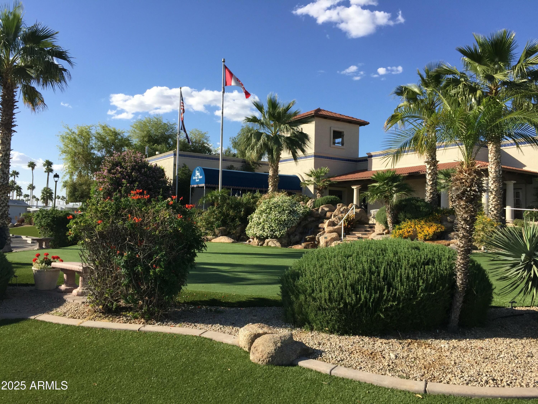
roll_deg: -2.3
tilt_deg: +2.3
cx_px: 269
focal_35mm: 29
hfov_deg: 61.7
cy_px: 202
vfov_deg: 48.2
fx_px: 451
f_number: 2.2
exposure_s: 1/1464
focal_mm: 4.15
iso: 32
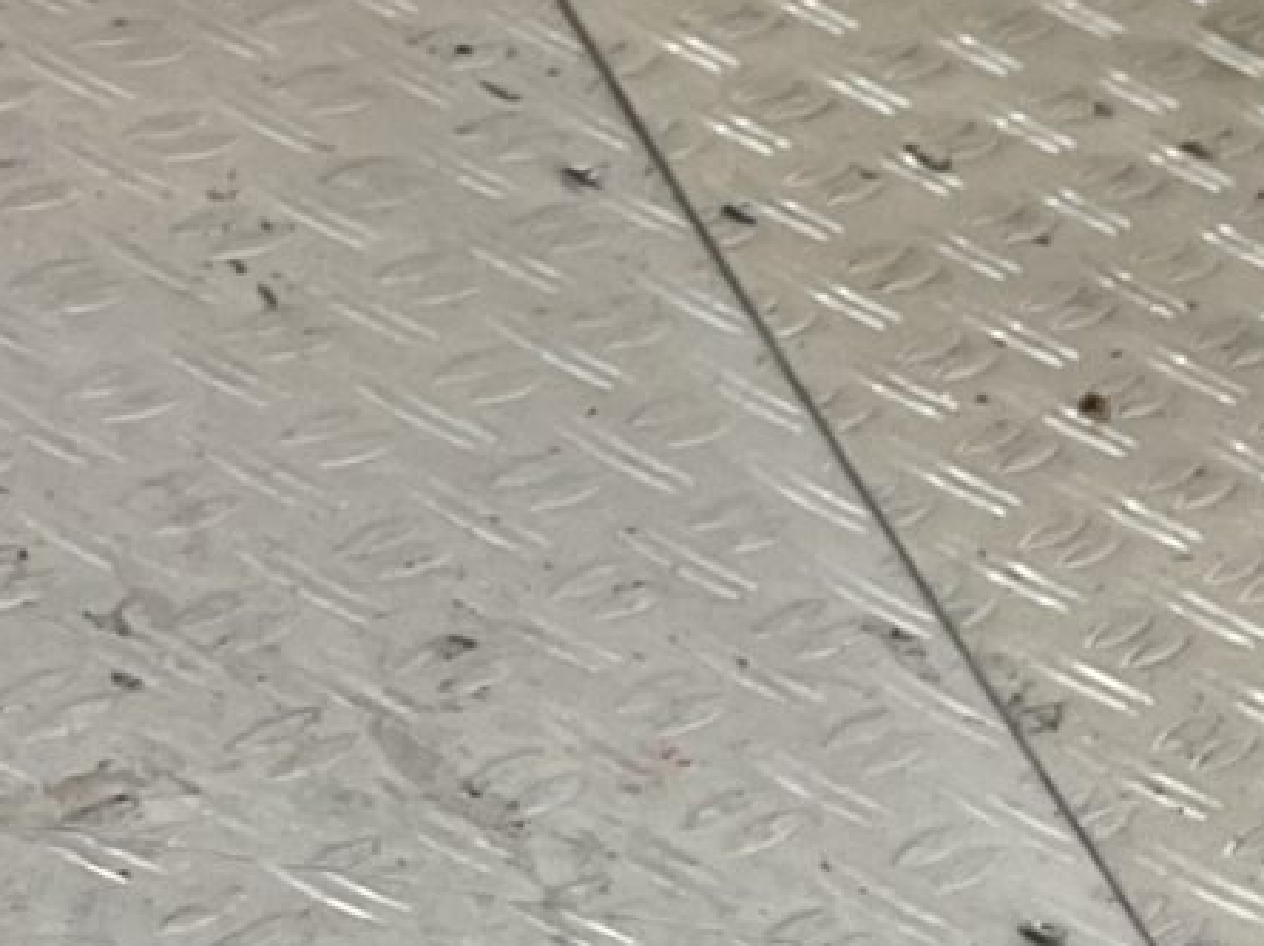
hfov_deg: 10.9
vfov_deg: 8.6
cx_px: 2485
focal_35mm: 167
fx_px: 6093
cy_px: 1486
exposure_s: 1/100
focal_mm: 3
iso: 25
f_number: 1.8
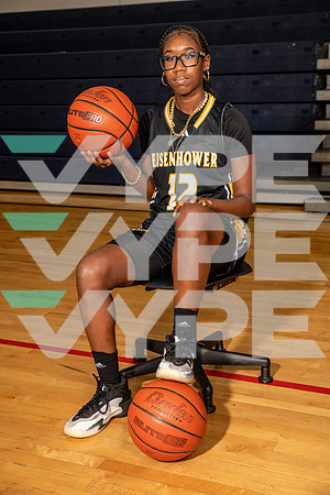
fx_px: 715
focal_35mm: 52
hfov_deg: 26.0
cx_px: 165
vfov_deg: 38.2
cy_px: 248
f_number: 6.3
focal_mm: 52
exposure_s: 1/320
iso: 320
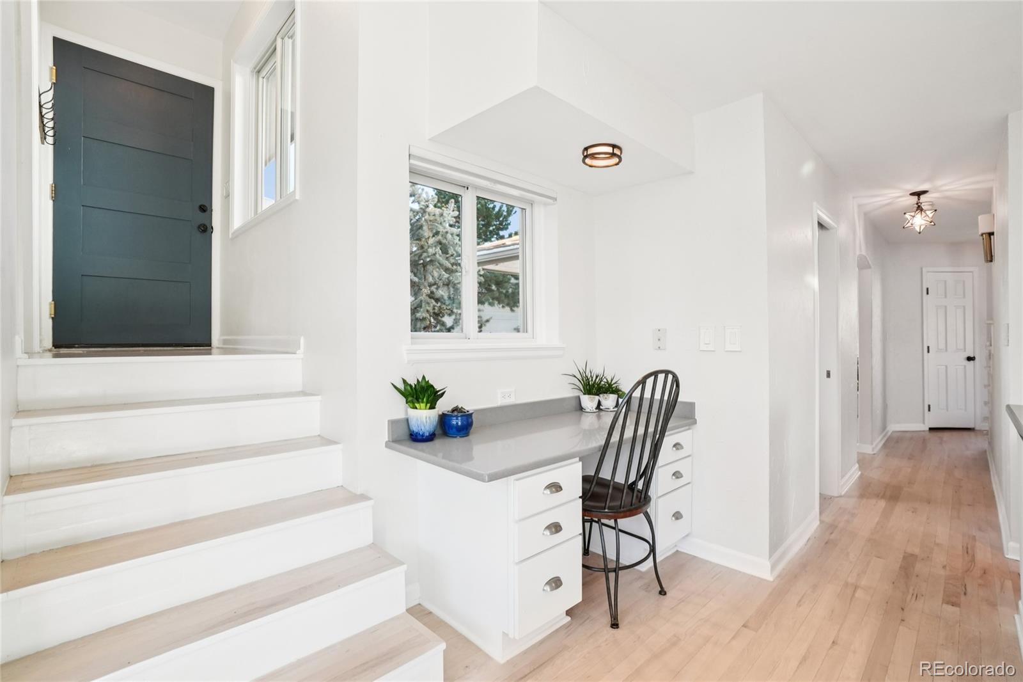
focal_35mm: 15
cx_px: 512
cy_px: 341
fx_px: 426
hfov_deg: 100.4
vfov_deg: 77.3
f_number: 8
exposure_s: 1/60
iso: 400
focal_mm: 10
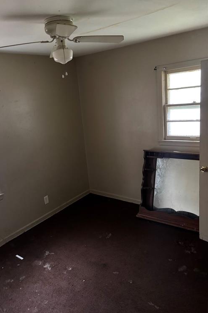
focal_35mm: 28
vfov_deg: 65.5
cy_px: 160
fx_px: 243
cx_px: 87
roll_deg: +5.5
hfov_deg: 46.2
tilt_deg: -14.0
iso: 800
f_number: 1.6
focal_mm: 5.96
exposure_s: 1/30
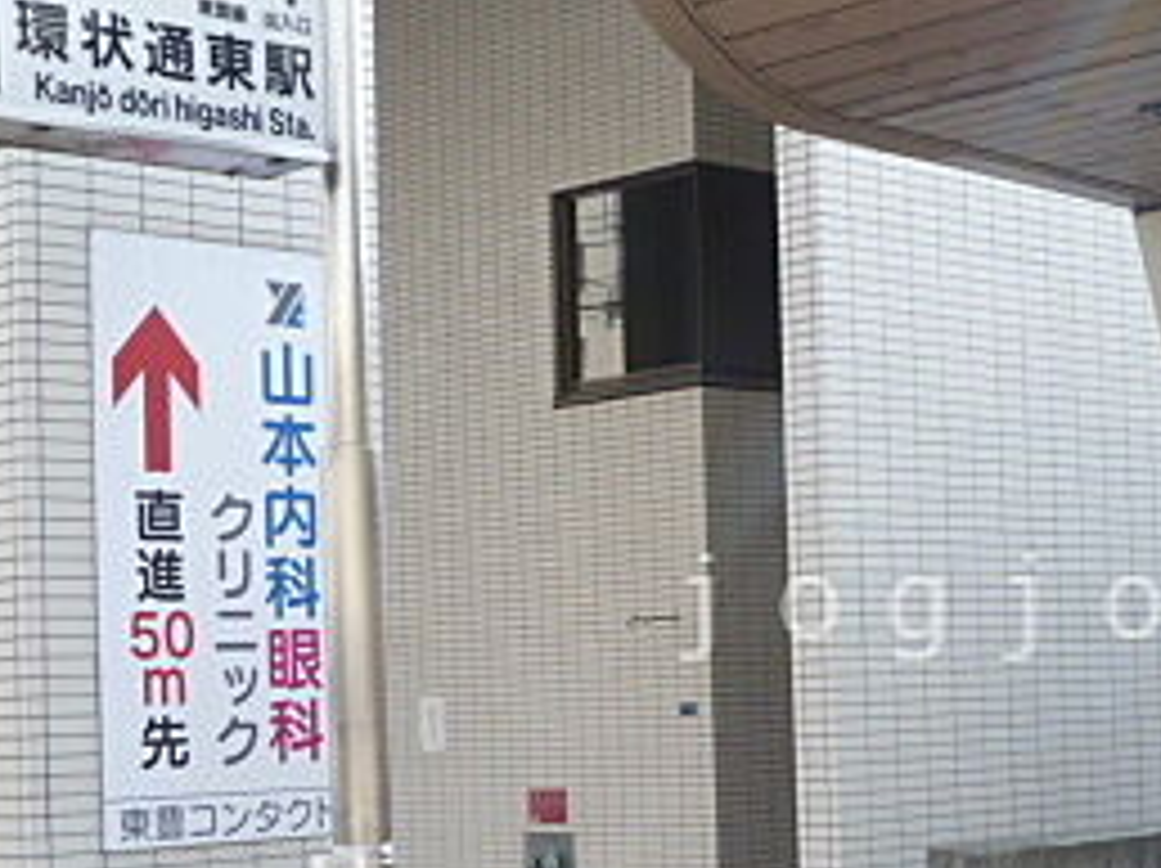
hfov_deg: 24.8
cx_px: 986
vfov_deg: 19.0
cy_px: 607
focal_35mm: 77
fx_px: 2580
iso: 80
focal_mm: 5.5
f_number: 4
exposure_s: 1/100
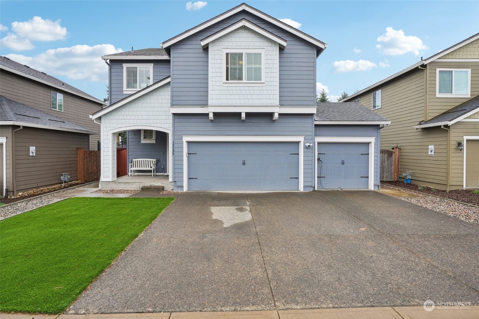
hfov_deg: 84.0
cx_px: 240
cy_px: 160
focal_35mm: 20
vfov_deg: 61.9
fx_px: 266
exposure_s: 1/100
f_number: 8
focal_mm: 20
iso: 400
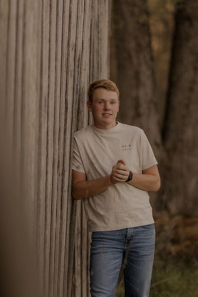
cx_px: 99
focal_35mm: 127
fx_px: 1048
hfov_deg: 10.8
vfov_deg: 16.1
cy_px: 148
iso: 250
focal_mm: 85
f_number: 1.6
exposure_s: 1/1000
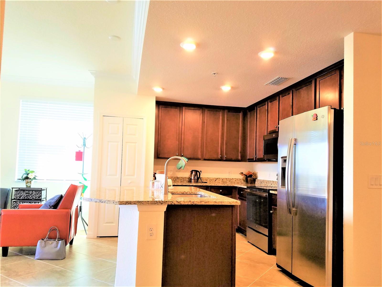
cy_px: 144
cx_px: 191
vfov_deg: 53.1
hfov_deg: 67.3
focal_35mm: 26
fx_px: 287
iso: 80
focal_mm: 4.2
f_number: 1.7
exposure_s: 1/60
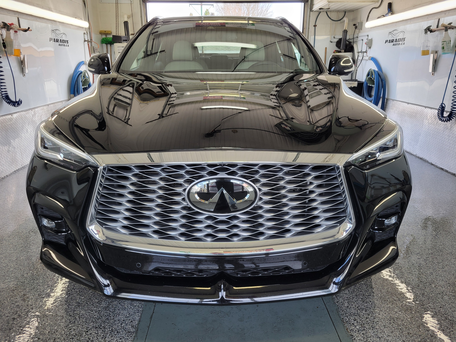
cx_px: 228
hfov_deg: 67.3
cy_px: 171
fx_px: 343
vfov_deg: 53.1
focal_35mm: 26
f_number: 1.8
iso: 64
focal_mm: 5.4
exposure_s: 1/120
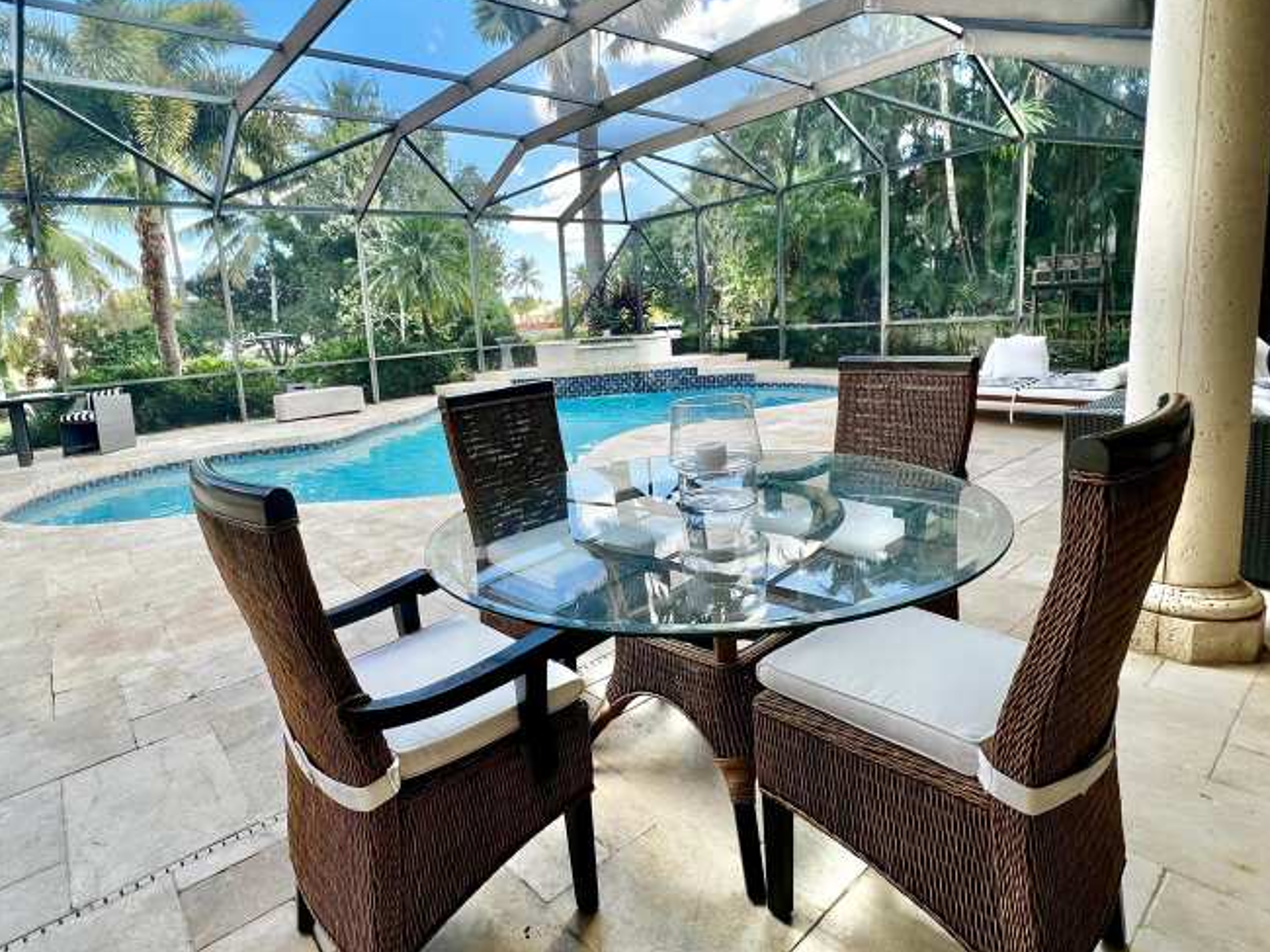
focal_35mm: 16
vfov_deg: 78.0
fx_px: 587
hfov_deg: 94.1
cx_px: 557
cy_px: 509
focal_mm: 1.57
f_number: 1.8
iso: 32
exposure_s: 1/188
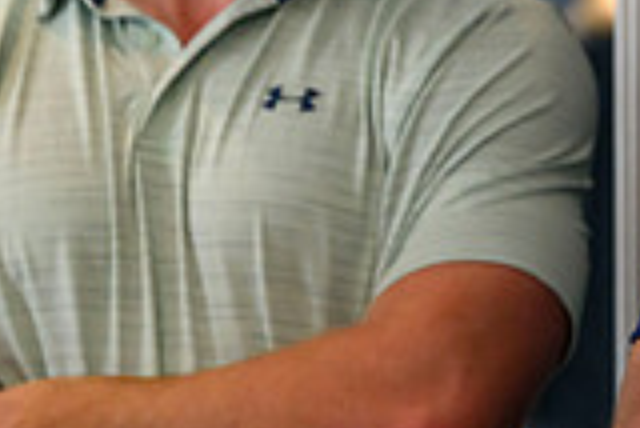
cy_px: -50
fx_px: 9021
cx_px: 1152
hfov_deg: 4.0
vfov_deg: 2.7
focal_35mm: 507
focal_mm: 140
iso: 5000
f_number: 4
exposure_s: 1/500
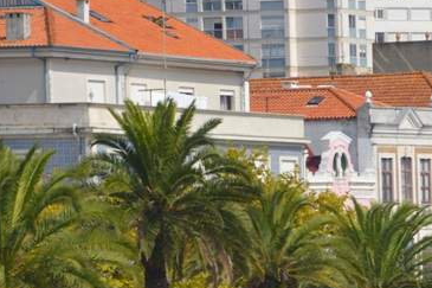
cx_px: 583
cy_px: 368
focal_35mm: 357
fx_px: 4287
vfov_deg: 3.8
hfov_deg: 5.7
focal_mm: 85
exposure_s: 1/320
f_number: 9
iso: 100
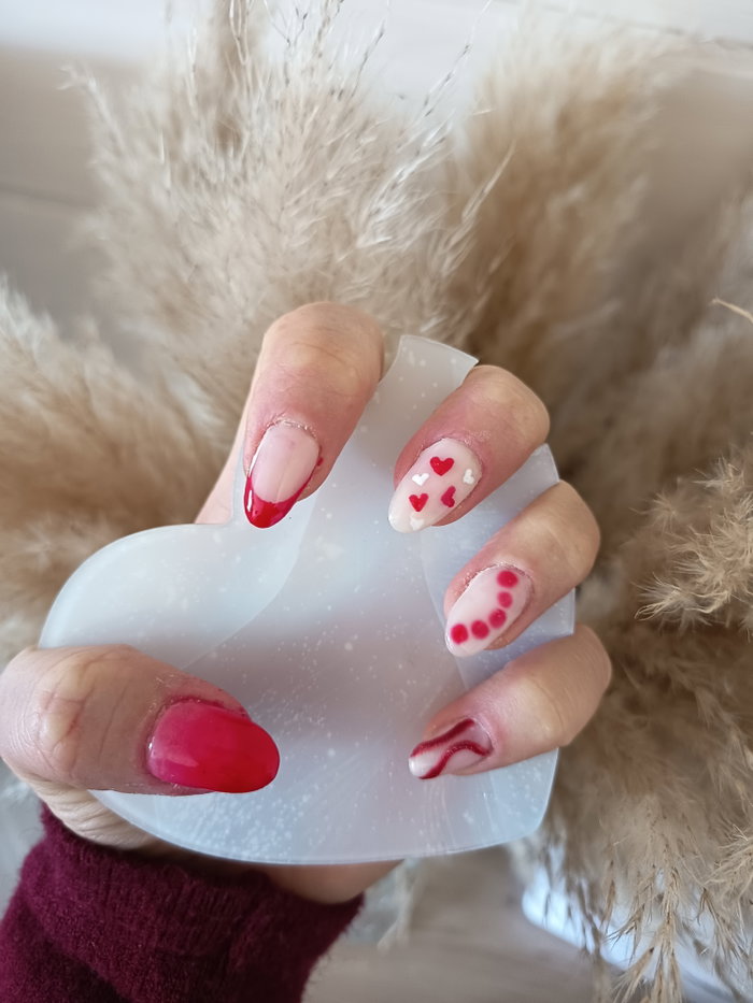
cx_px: 376
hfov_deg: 56.8
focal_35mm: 24
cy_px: 502
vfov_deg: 71.6
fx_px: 696
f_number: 1.7
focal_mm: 5.24
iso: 1115
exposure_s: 1/25
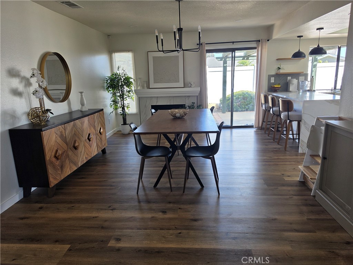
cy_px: 132
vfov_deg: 58.9
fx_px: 235
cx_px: 176
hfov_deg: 73.9
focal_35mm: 23
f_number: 1.4
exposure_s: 1/120
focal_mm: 6.5
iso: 25
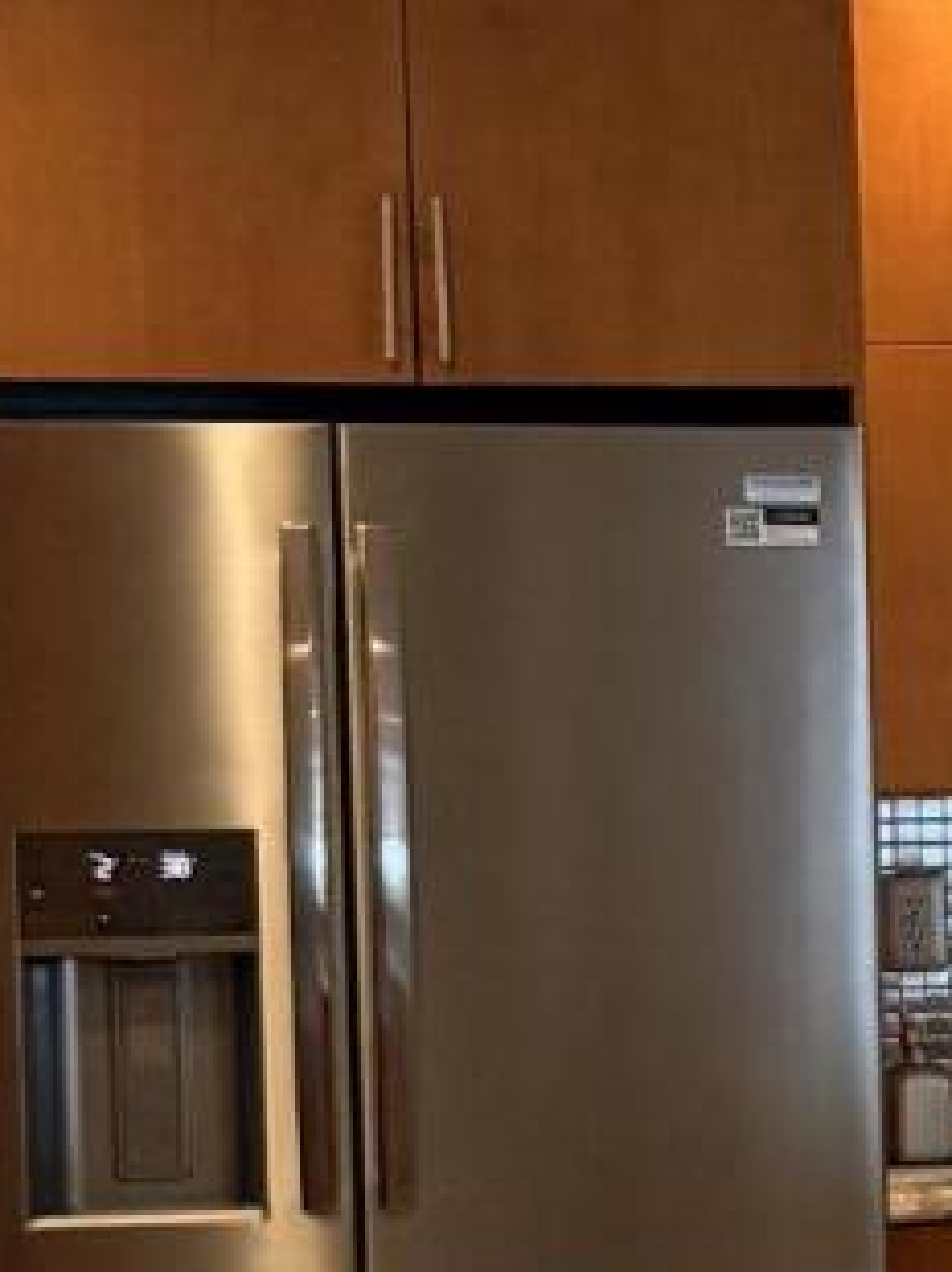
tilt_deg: -2.4
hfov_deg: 8.7
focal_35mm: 155
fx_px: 5692
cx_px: 2236
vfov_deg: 12.7
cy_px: 948
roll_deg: +1.0
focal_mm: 6.76
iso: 200
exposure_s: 1/60
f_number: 1.78
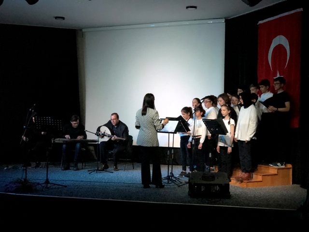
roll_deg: -0.6
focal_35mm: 57
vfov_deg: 25.7
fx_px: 509
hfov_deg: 33.8
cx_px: 154
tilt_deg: -0.8
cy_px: 116
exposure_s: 1/50
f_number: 2.8
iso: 800
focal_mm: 6.6
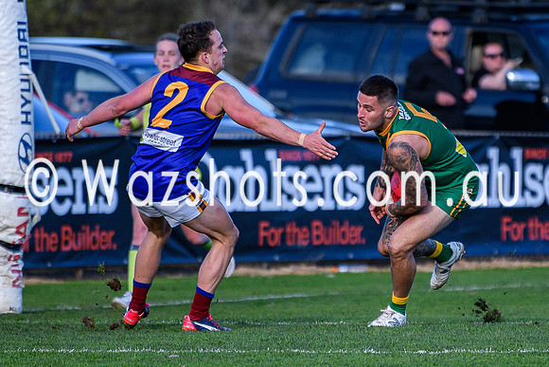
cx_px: 382
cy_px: 255
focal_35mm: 634
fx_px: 9664
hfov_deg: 3.3
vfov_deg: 2.2
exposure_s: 1/1600
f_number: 2.8
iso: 250
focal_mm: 200
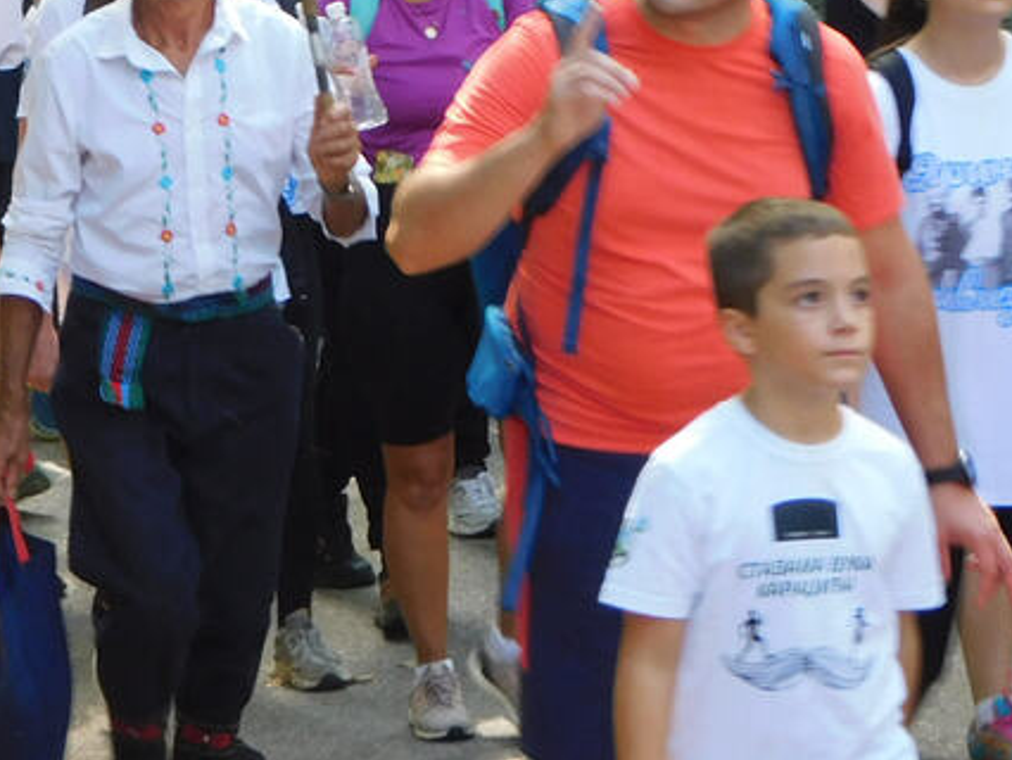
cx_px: -124
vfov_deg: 7.3
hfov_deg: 9.8
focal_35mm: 200
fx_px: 5850
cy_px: -297
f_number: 4.3
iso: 125
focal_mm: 12.6
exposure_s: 1/50
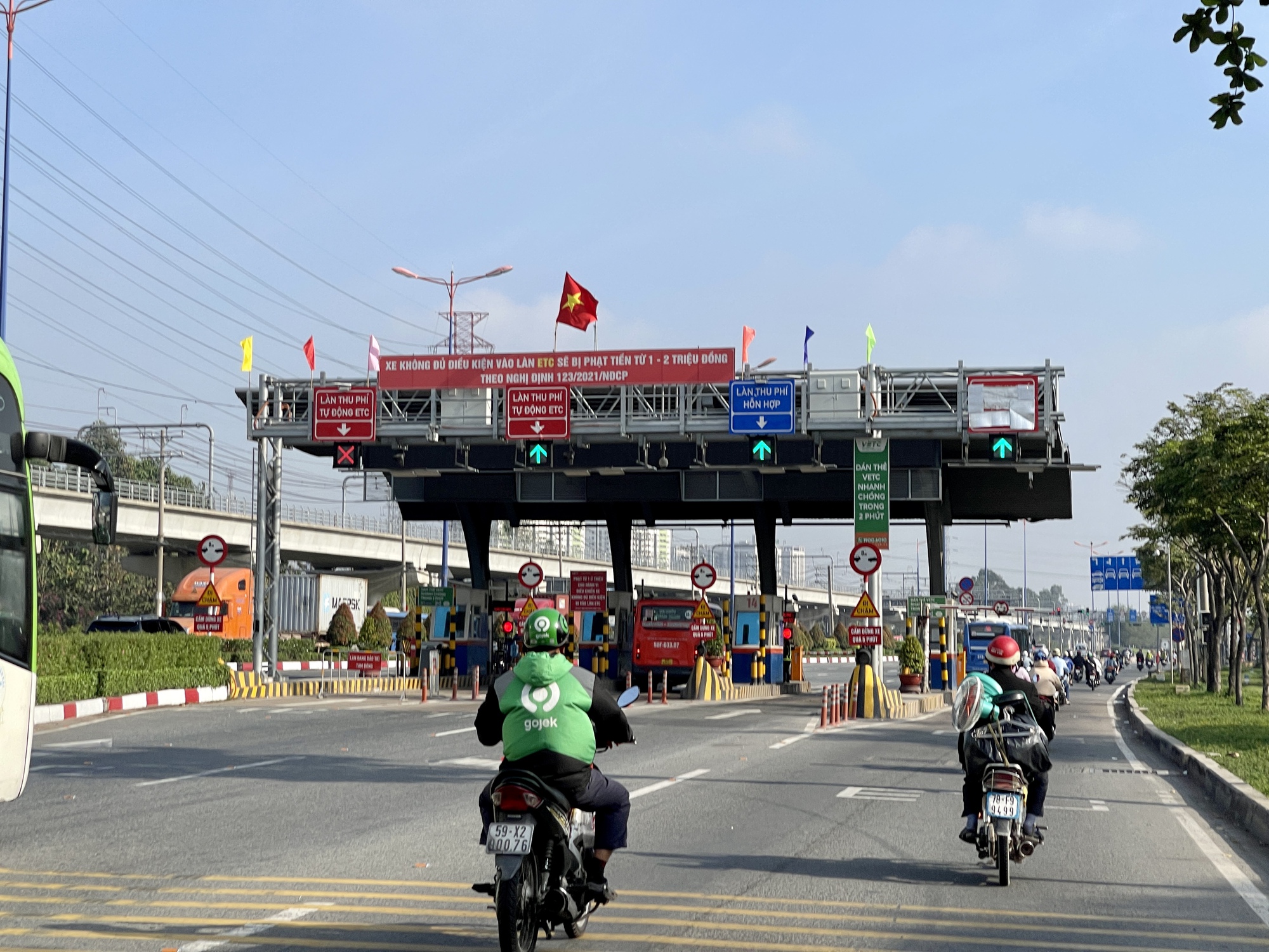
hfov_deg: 30.3
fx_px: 2346
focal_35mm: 64
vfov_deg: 22.9
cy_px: 476
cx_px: 634
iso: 20
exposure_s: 1/1292
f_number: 2.2
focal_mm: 7.5
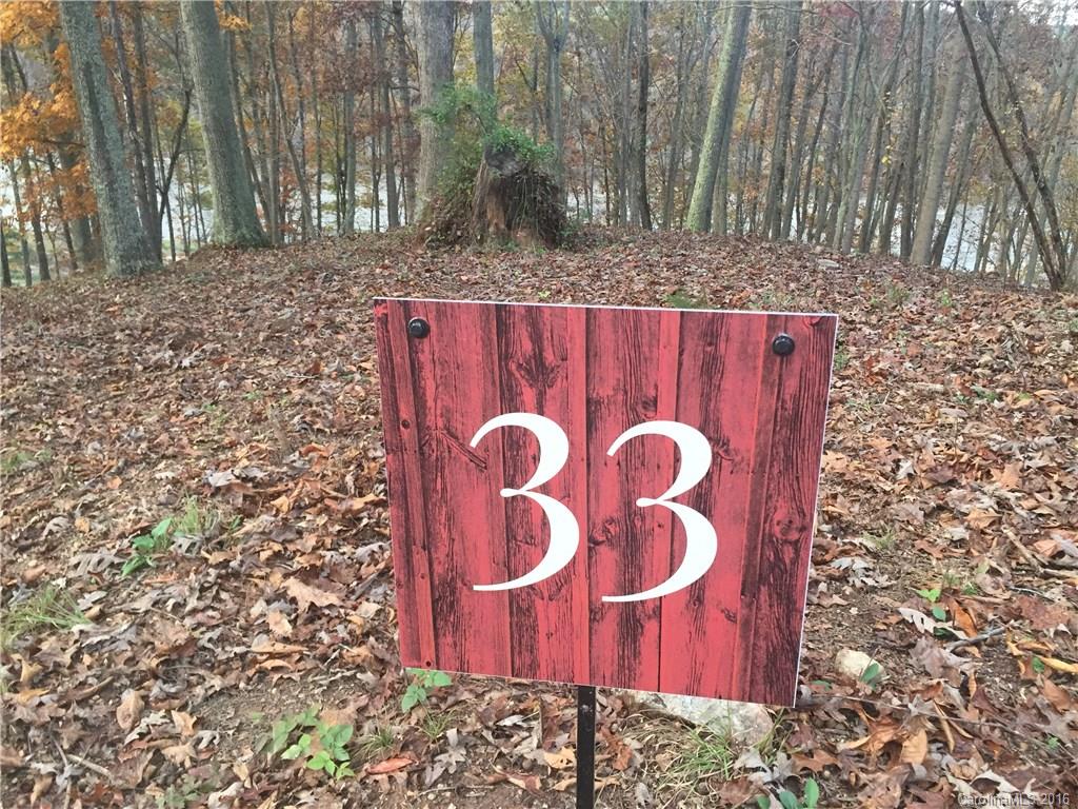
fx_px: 903
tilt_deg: -22.1
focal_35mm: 29
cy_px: 404
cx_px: 539
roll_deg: -2.3
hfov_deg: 61.7
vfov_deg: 48.2
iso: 50
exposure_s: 1/30
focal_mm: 4.15
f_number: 2.2
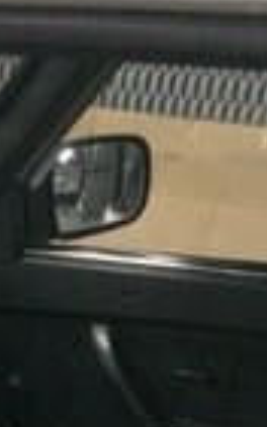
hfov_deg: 11.4
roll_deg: -0.8
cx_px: -188
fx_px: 1259
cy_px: 584
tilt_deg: -25.9
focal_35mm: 108
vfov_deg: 17.8
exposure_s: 1/17
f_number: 2.2
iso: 400
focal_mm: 4.15
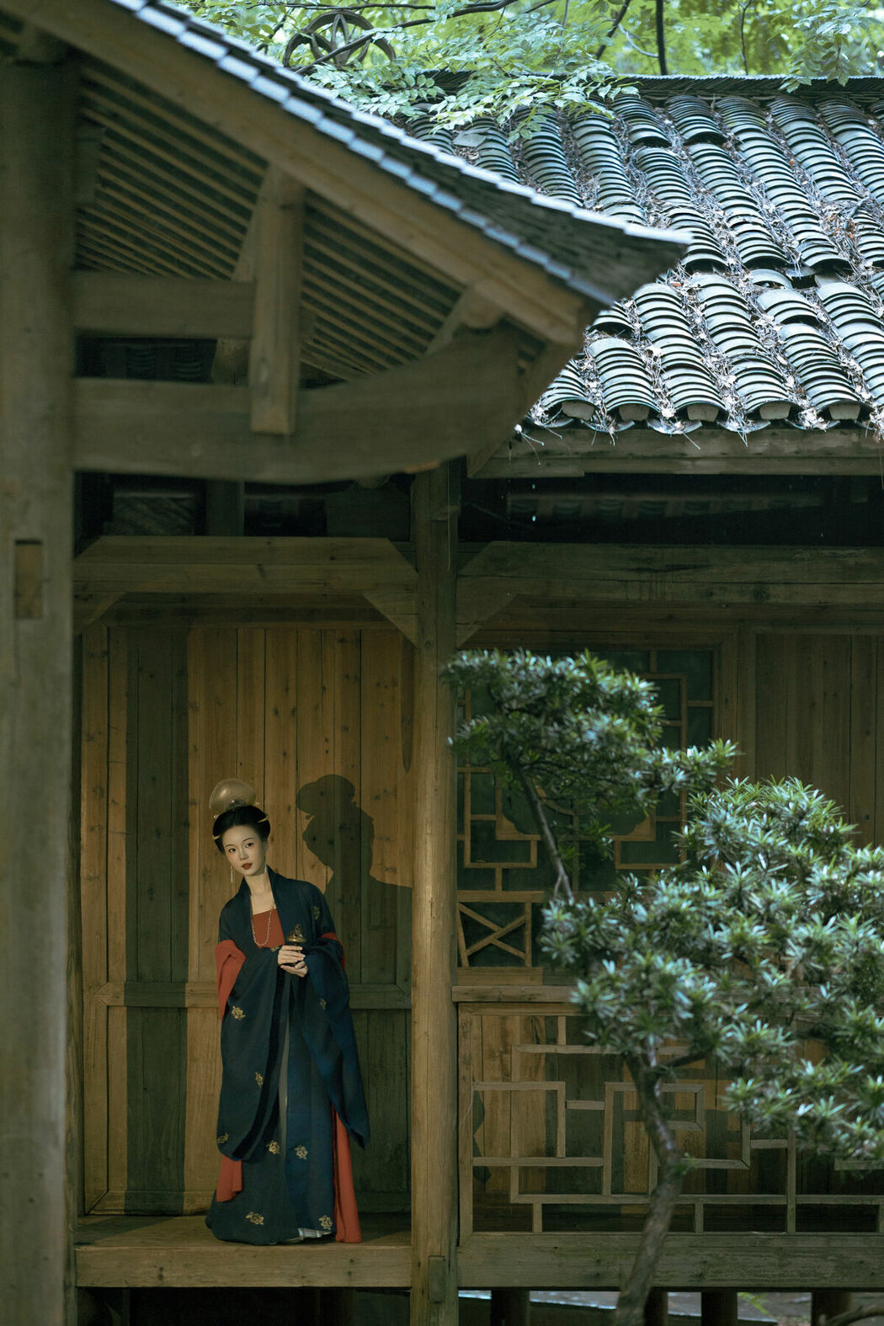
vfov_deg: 23.9
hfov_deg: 16.1
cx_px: 442
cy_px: 663
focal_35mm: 85
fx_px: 3131
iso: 1250
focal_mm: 85
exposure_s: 1/320
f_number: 1.6
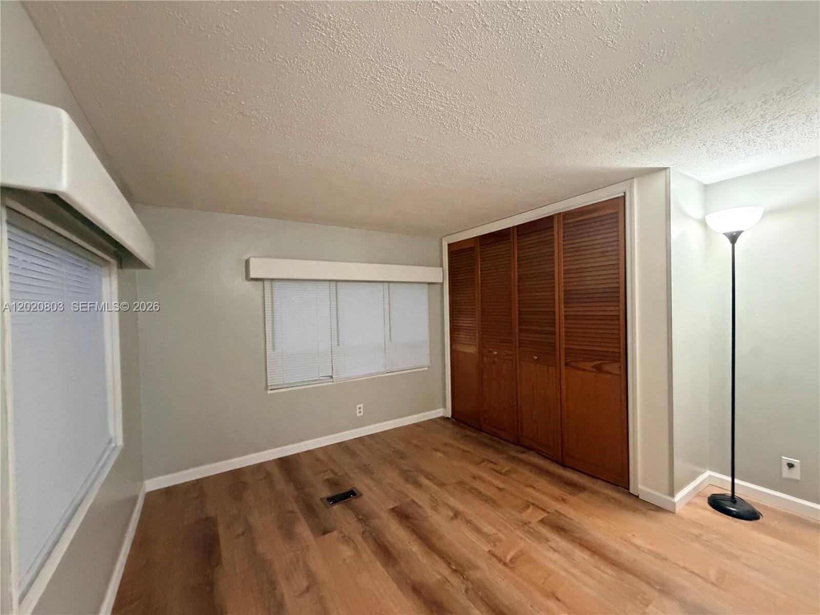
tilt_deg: -0.2
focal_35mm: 14
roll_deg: +1.6
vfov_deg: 85.7
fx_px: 332
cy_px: 308
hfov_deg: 102.1
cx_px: 410
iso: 1000
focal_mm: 2.22
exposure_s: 1/60
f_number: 2.2
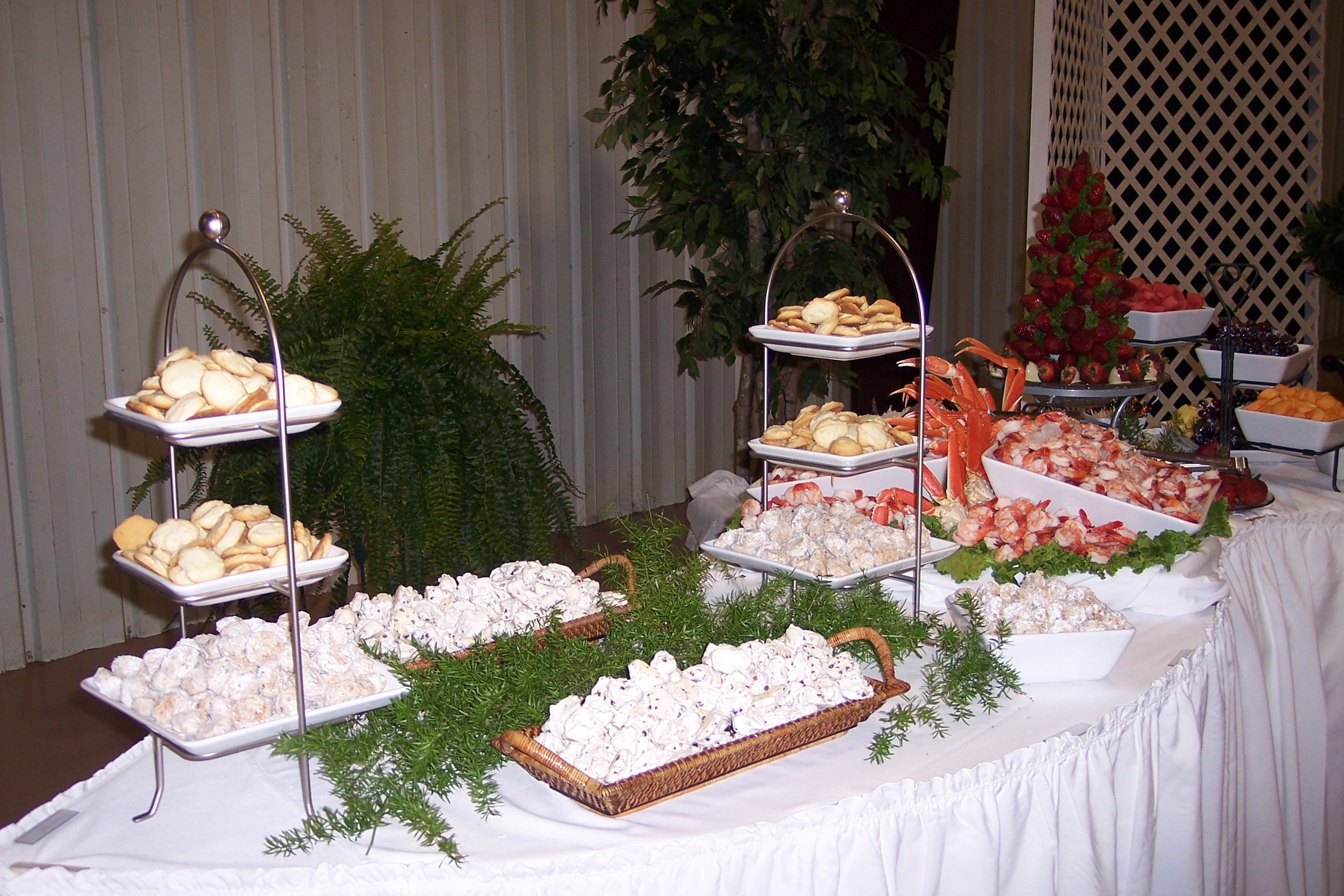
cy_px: 455
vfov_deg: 32.6
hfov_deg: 47.4
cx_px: 672
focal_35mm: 41
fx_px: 1531
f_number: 2.8
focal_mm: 8
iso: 100
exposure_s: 1/60
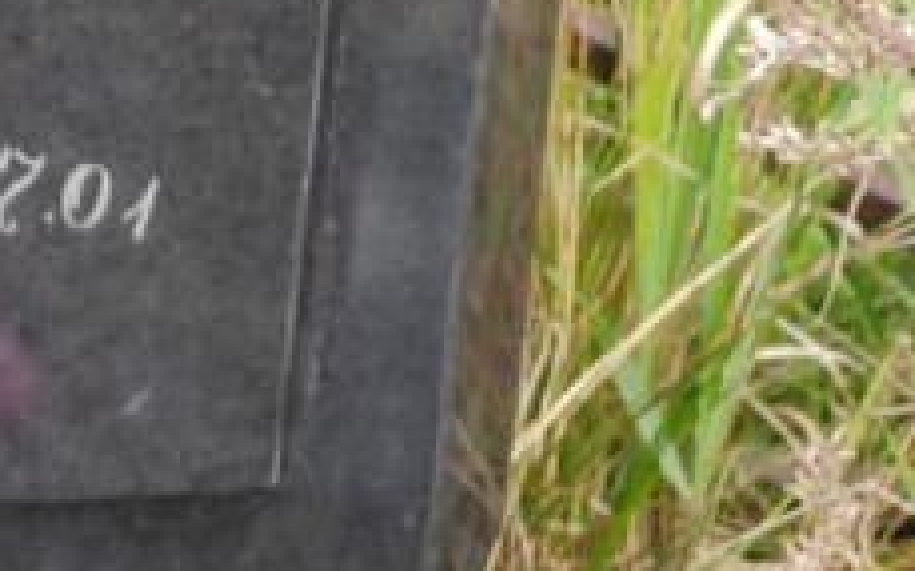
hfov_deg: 7.7
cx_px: -140
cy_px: -236
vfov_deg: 4.8
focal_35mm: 270
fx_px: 6731
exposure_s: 1/190
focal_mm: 5.52
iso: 100
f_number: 1.9
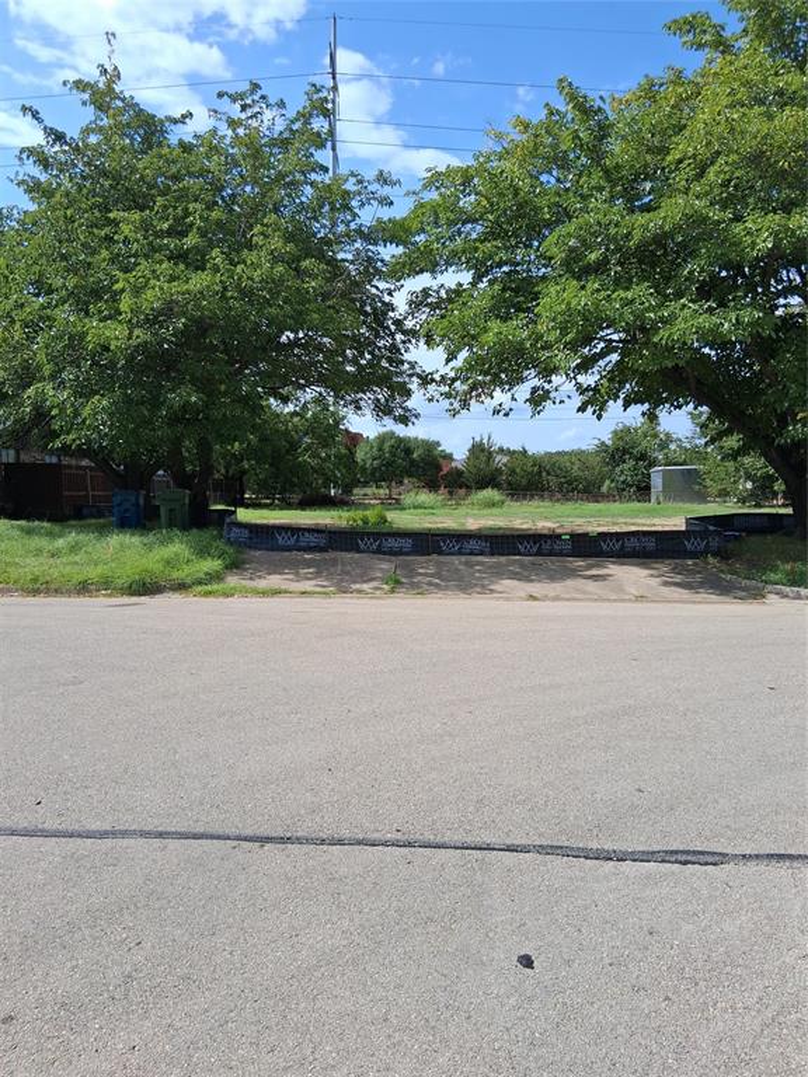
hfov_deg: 53.1
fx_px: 809
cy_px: 538
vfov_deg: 67.3
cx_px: 404
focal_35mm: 26
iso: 25
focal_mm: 3.98
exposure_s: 1/644
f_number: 1.8
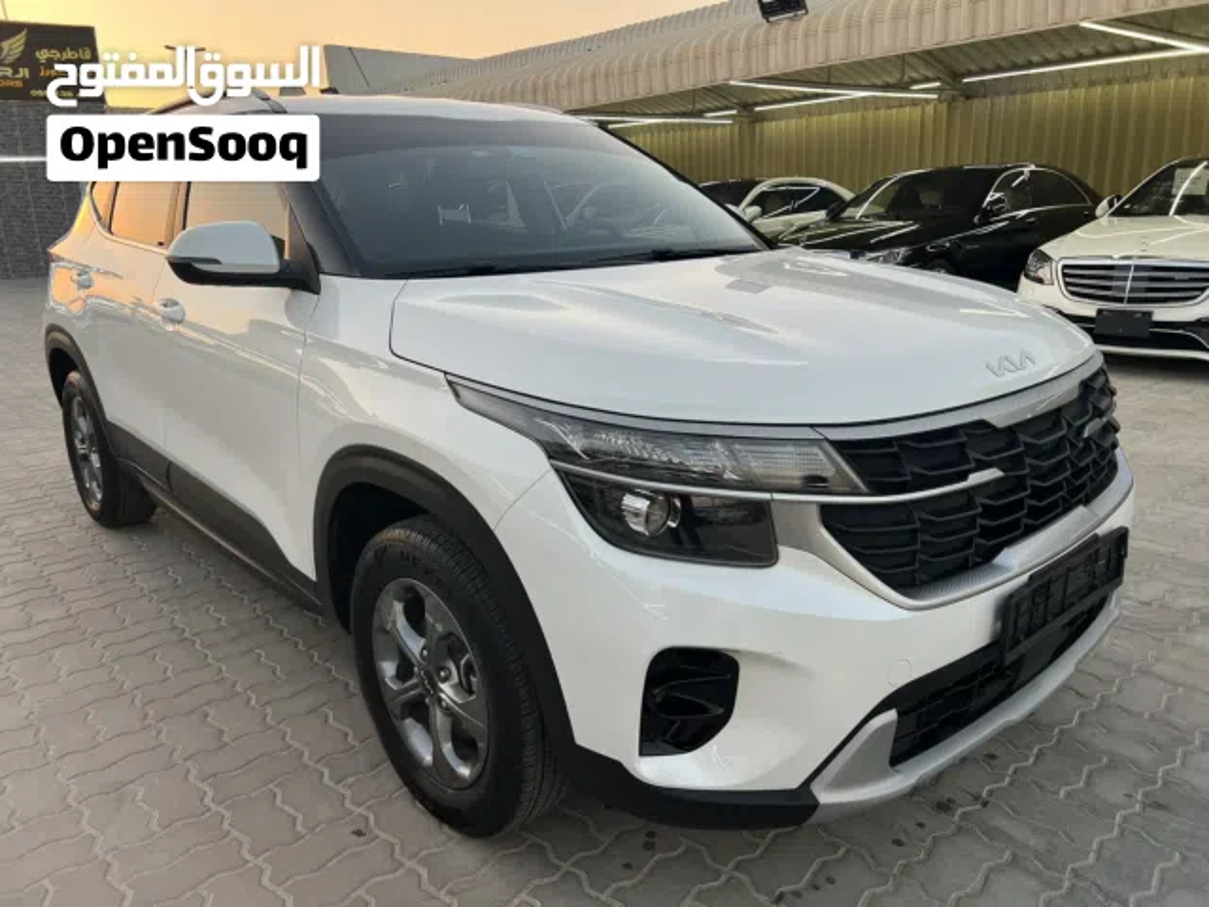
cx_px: 604
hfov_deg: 67.3
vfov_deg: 53.1
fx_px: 908
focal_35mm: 26
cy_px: 454
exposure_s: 1/121
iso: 40
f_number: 1.5
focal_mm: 5.7
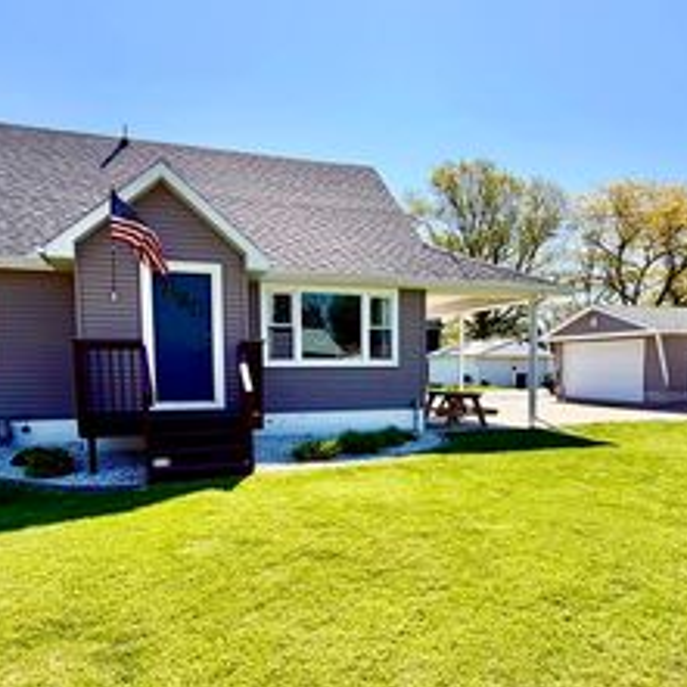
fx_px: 629
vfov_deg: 56.6
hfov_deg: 57.1
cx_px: 392
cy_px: 427
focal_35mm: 28
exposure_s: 1/789
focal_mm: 2.22
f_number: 2.2
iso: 20
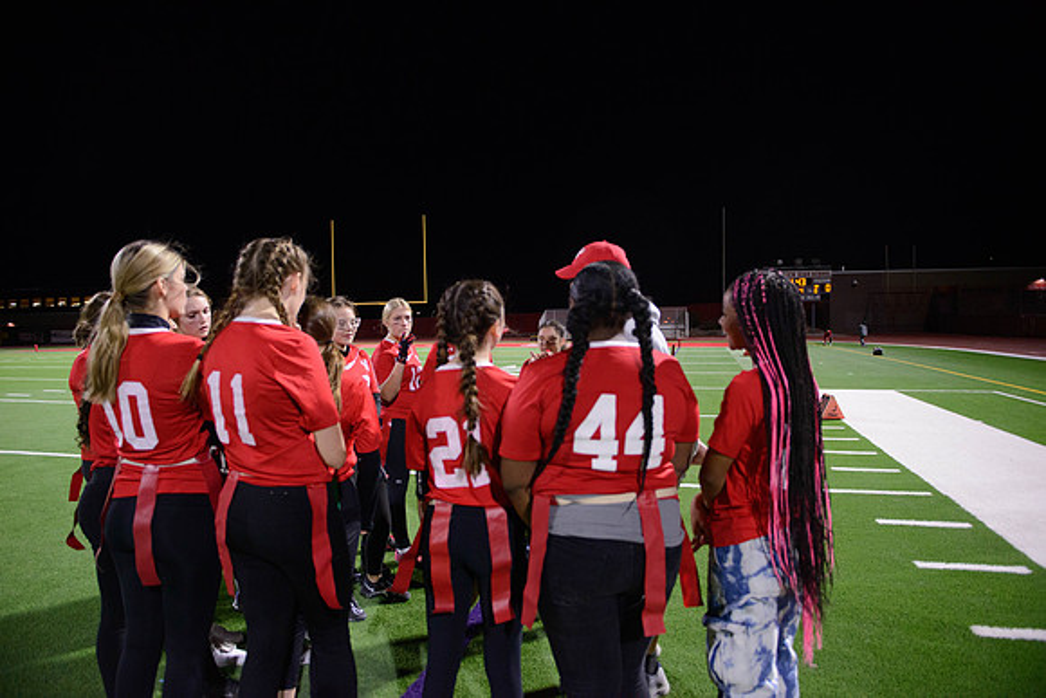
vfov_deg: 53.2
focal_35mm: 24
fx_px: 697
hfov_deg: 73.7
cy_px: 349
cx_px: 523
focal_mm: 24
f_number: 2.8
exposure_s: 1/320
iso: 3200
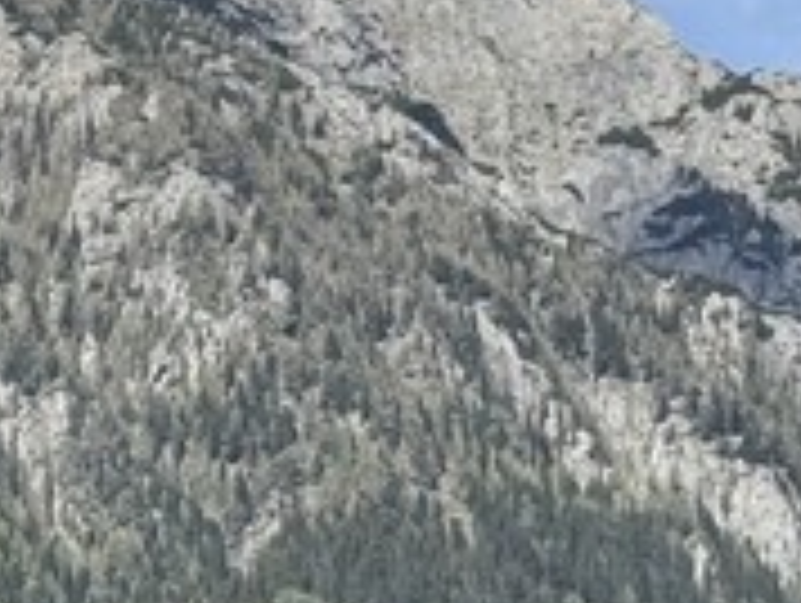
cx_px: 256
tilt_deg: +14.2
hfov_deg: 7.2
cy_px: 742
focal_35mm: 276
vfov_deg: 5.4
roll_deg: +0.4
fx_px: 6395
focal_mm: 6.76
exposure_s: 1/4878
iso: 80
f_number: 1.78
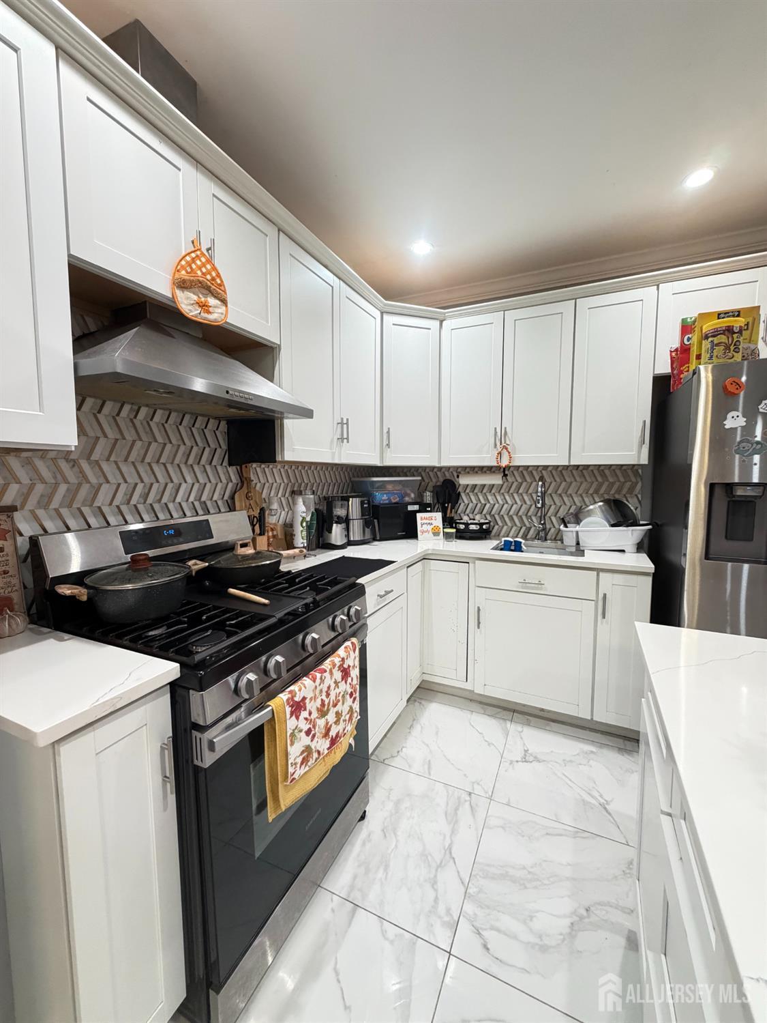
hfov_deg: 85.7
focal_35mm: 14
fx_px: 413
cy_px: 512
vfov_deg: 102.0
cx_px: 384
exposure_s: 1/60
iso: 400
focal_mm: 2.22
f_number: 2.2
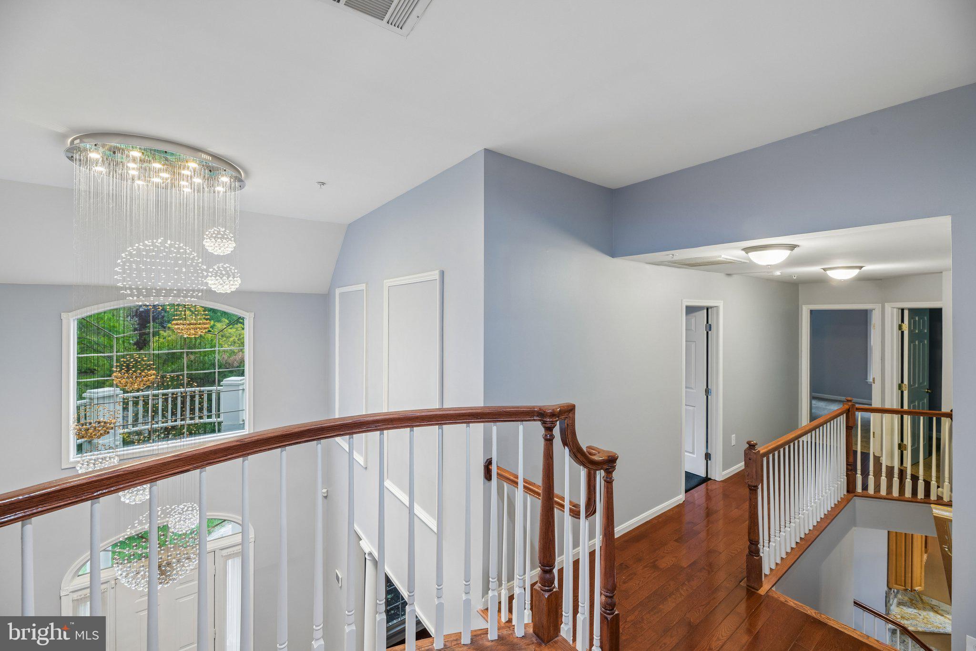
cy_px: 326
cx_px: 488
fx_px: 379
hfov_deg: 104.3
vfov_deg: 81.2
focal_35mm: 14
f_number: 8
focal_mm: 14
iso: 400
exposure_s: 1/13
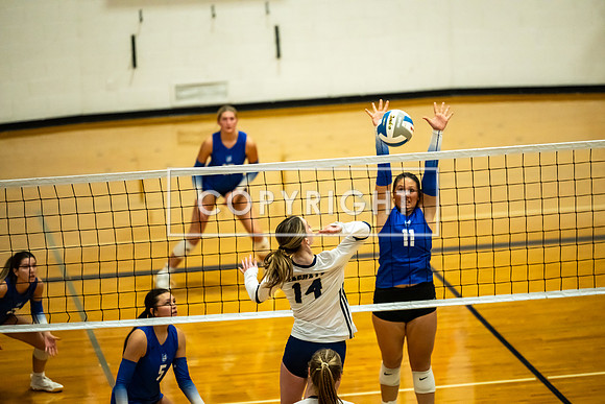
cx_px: 302
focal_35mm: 180
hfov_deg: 11.4
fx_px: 3026
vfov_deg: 7.6
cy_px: 202
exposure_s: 1/1250
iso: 5000
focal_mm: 180
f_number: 2.8
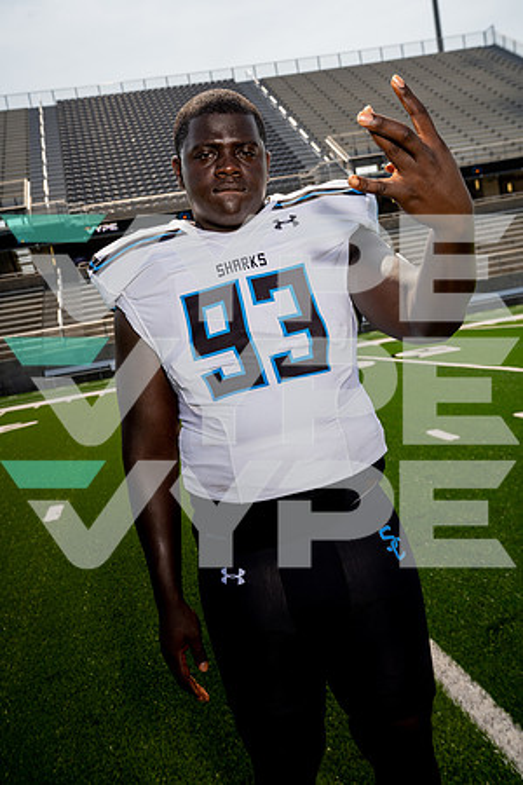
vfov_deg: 48.5
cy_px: 392
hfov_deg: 33.4
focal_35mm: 40
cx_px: 262
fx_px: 872
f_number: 7.1
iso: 100
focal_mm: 40
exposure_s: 1/250
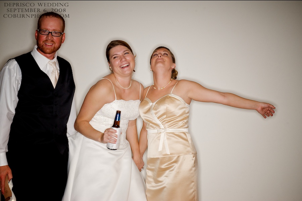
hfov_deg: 33.4
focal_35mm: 60
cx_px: 151
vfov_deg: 22.6
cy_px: 100
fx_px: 503
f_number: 16
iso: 200
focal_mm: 40
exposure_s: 1/250
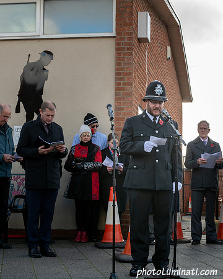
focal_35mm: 71
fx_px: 587
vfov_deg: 26.7
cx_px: 151
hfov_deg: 21.4
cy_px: 142
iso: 640
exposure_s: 1/250
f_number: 6.3
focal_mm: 48
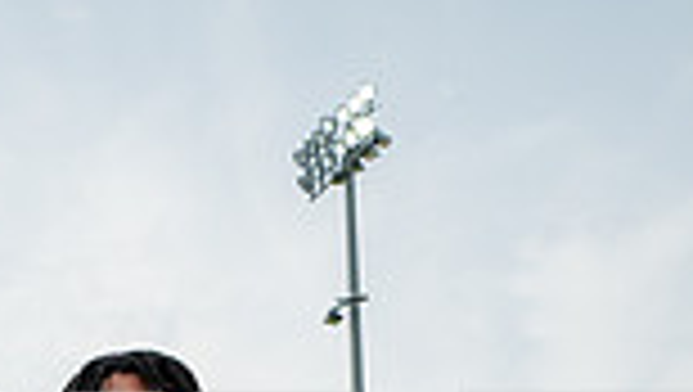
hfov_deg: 19.2
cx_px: 104
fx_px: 2023
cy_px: 852
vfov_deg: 10.0
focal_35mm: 110
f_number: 7.1
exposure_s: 1/320
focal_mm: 36
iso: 125
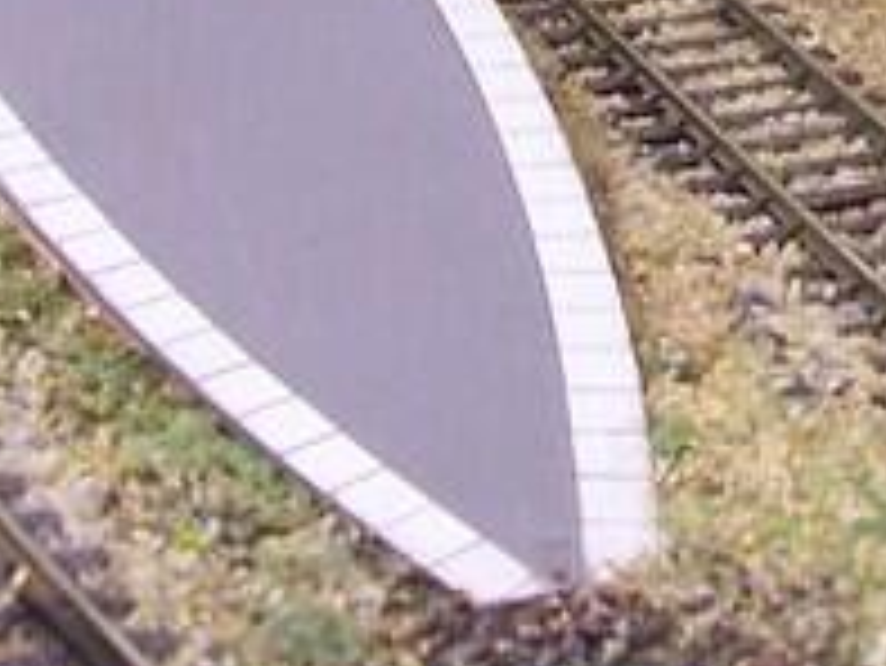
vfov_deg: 10.0
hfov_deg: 13.8
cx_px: 643
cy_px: -436
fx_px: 3637
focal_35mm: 142
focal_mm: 6
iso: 140
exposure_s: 1/8
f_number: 2.8
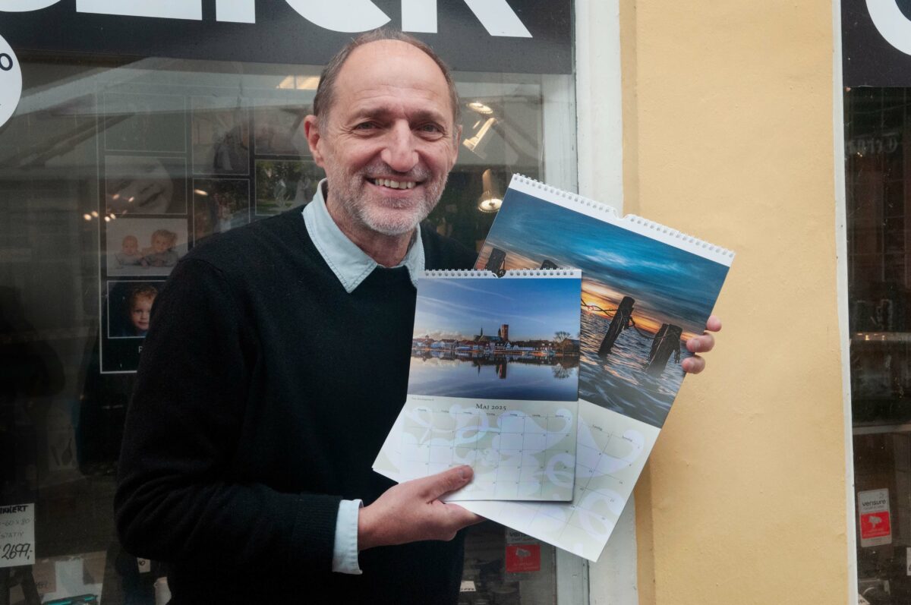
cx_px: 456
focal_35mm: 51
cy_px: 302
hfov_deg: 38.9
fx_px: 1289
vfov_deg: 26.4
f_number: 8
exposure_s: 1/160
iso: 1250
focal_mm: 34
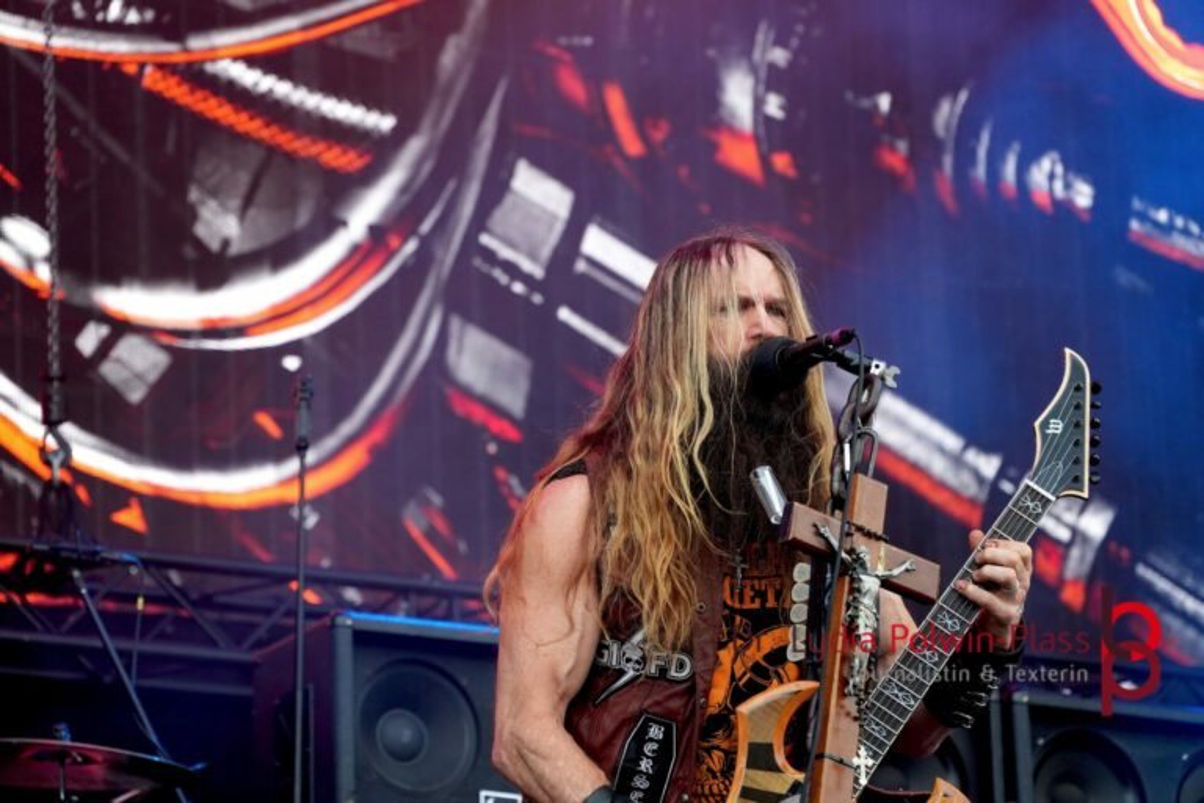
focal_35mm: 177
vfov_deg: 7.8
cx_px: 602
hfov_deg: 11.6
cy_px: 402
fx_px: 5919
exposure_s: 1/200
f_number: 5.6
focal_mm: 118
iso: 1000
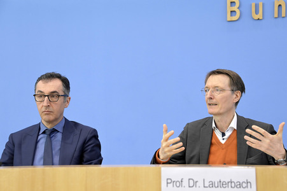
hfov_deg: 31.0
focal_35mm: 65
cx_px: 144
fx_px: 518
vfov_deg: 20.9
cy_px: 96
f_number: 5
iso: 3200
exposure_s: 1/500
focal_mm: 65
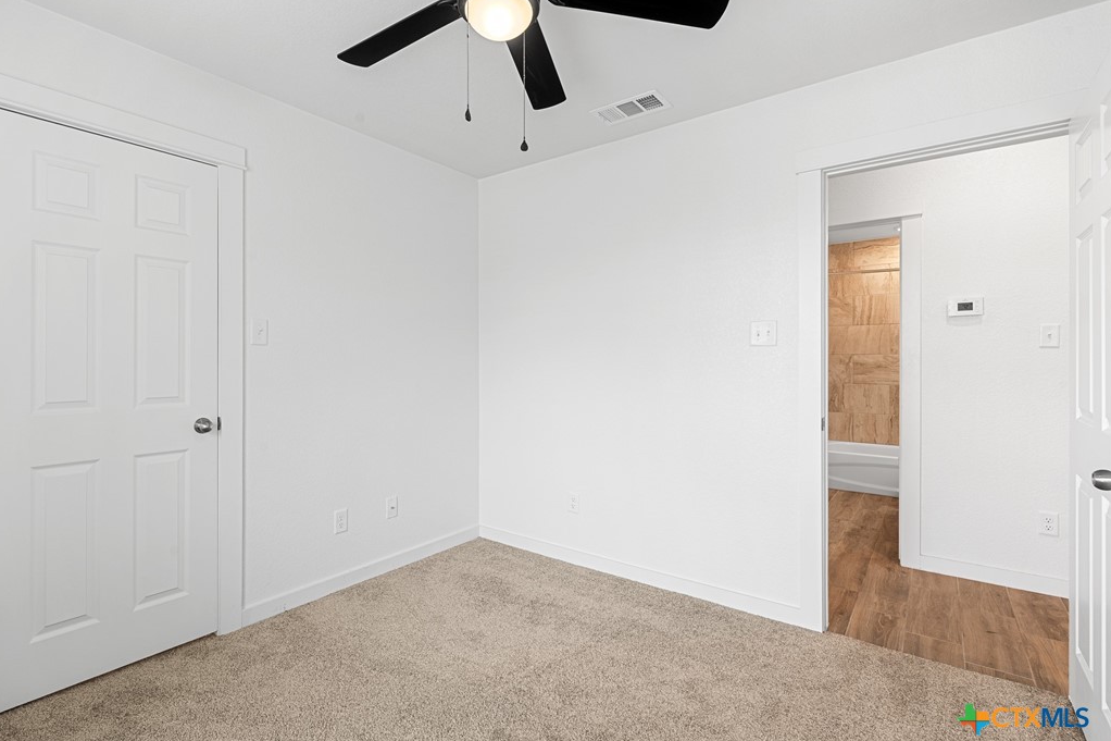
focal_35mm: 17
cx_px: 525
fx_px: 525
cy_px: 363
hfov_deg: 93.2
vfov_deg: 70.4
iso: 250
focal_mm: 16
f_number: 10
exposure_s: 1/1.25
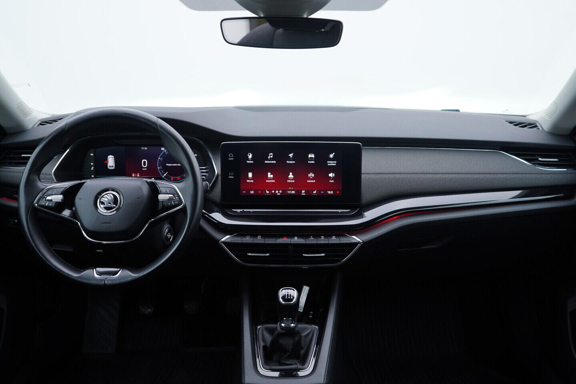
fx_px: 576
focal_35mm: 36
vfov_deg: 36.9
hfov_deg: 53.1
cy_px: 192
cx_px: 288
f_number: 3.2
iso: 125
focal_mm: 24
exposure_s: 1/40
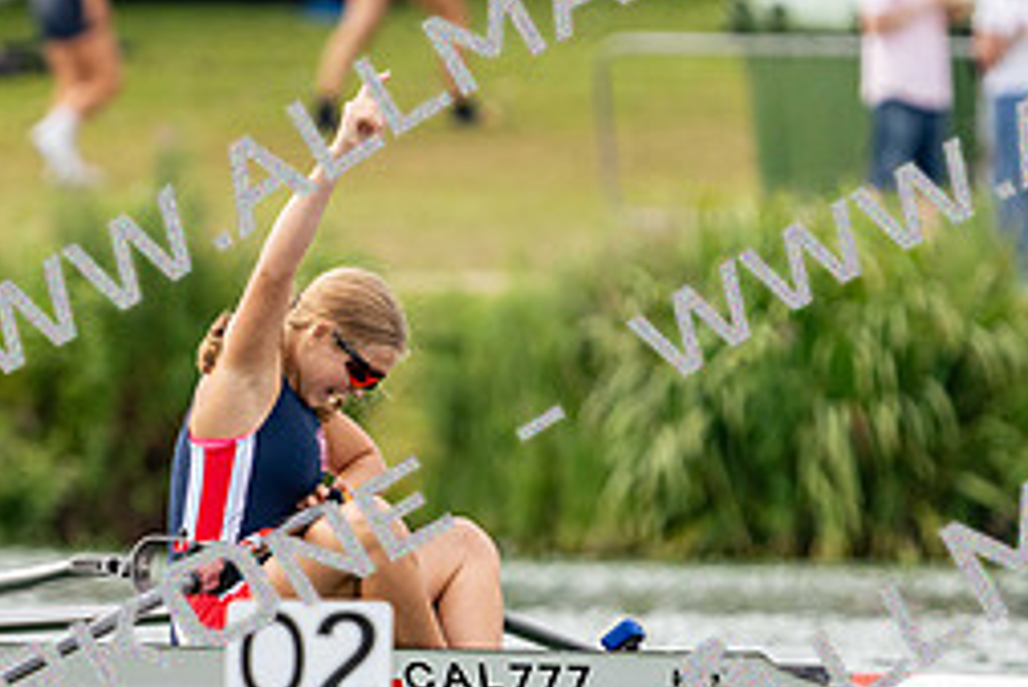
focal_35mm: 1078
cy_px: 445
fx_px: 30799
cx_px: 333
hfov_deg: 1.9
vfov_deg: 1.3
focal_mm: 470
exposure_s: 1/1600
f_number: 6.3
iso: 800
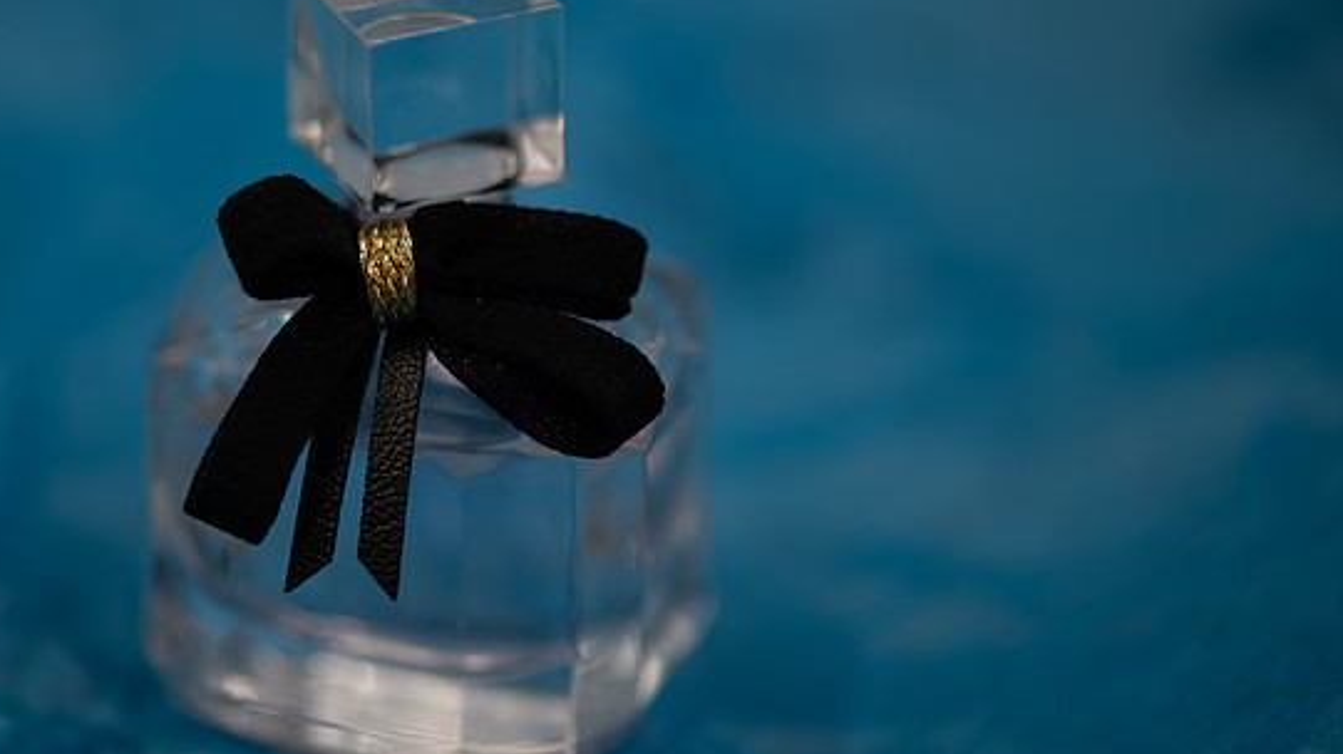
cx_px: 494
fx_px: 5056
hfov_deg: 15.1
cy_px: 376
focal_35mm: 142
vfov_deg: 8.5
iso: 64
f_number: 4.5
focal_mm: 105
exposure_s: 1/50
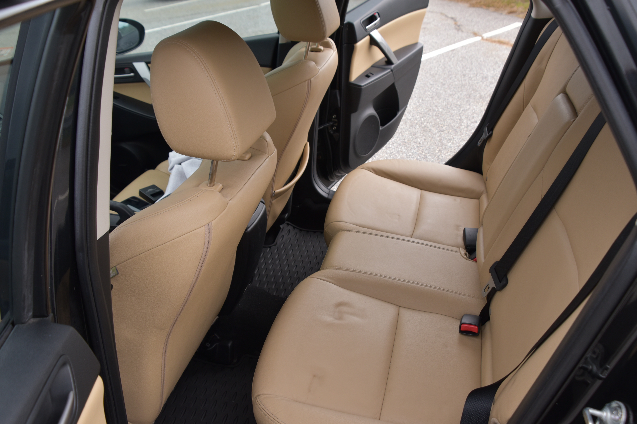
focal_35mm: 32
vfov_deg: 41.7
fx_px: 557
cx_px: 318
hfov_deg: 59.5
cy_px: 212
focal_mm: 21
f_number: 5.6
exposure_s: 1/250
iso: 200
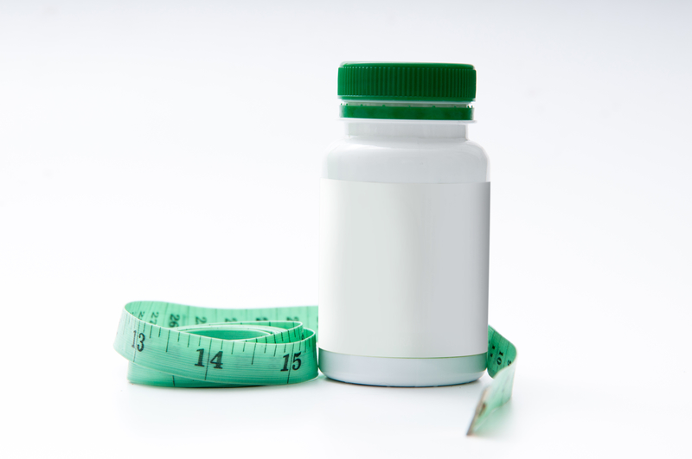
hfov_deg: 16.1
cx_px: 346
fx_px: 2447
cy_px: 230
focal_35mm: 128
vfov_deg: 10.7
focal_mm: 85
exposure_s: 1/250
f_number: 8
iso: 200
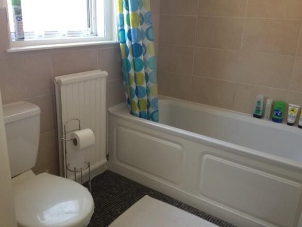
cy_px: 114
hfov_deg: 52.6
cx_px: 151
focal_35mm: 35
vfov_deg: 40.7
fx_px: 305
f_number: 2.4
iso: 64
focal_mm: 4.28
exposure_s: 1/30
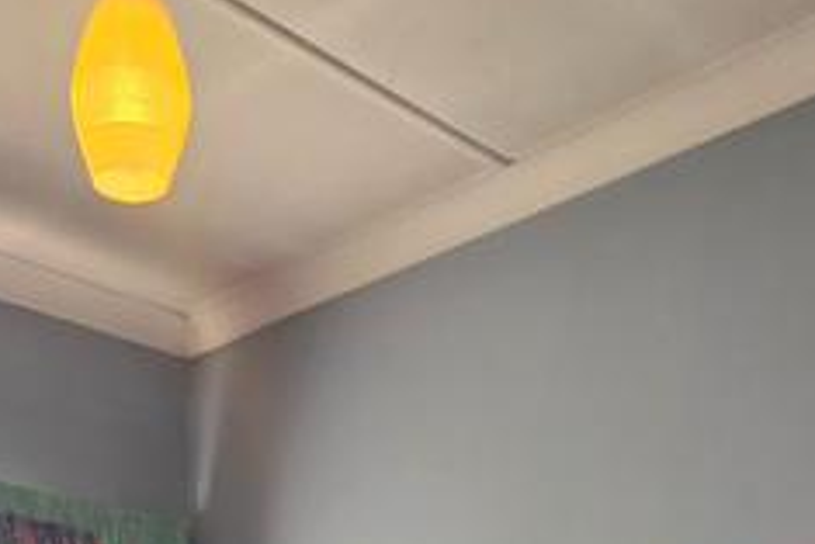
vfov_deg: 20.8
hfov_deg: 41.5
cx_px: 205
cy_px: 967
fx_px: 1042
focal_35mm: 46
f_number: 1.9
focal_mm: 2.2
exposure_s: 1/101
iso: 200
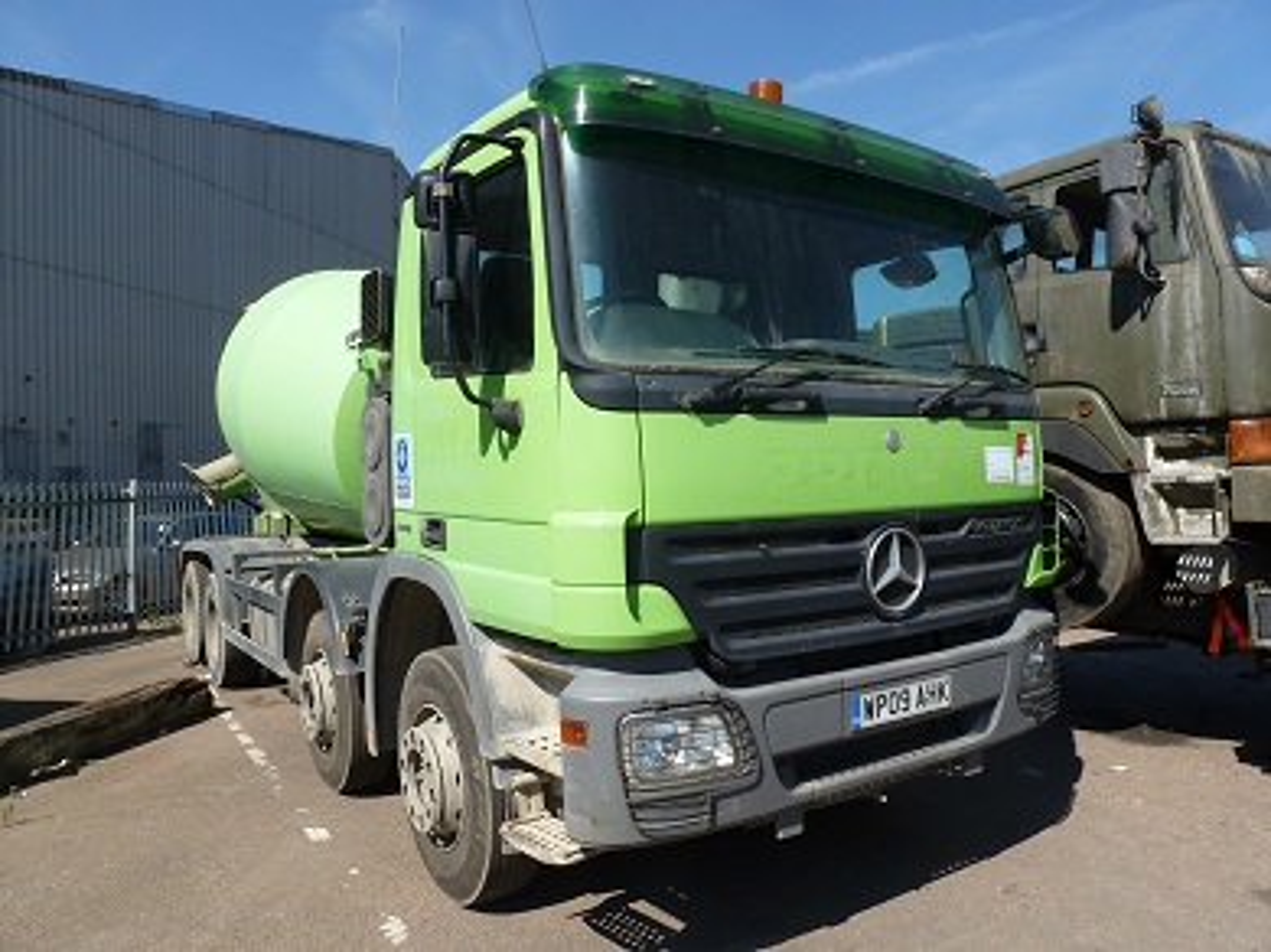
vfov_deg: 56.8
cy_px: 476
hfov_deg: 71.6
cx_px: 636
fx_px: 881
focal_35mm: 24
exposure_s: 1/400
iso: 100
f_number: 5
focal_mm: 4.3
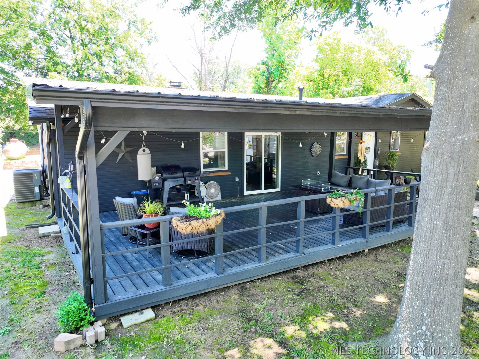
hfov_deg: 71.6
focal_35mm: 24
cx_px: 240
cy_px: 180
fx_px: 332
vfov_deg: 56.8
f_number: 2.8
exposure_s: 1/120
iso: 400
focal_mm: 12.29
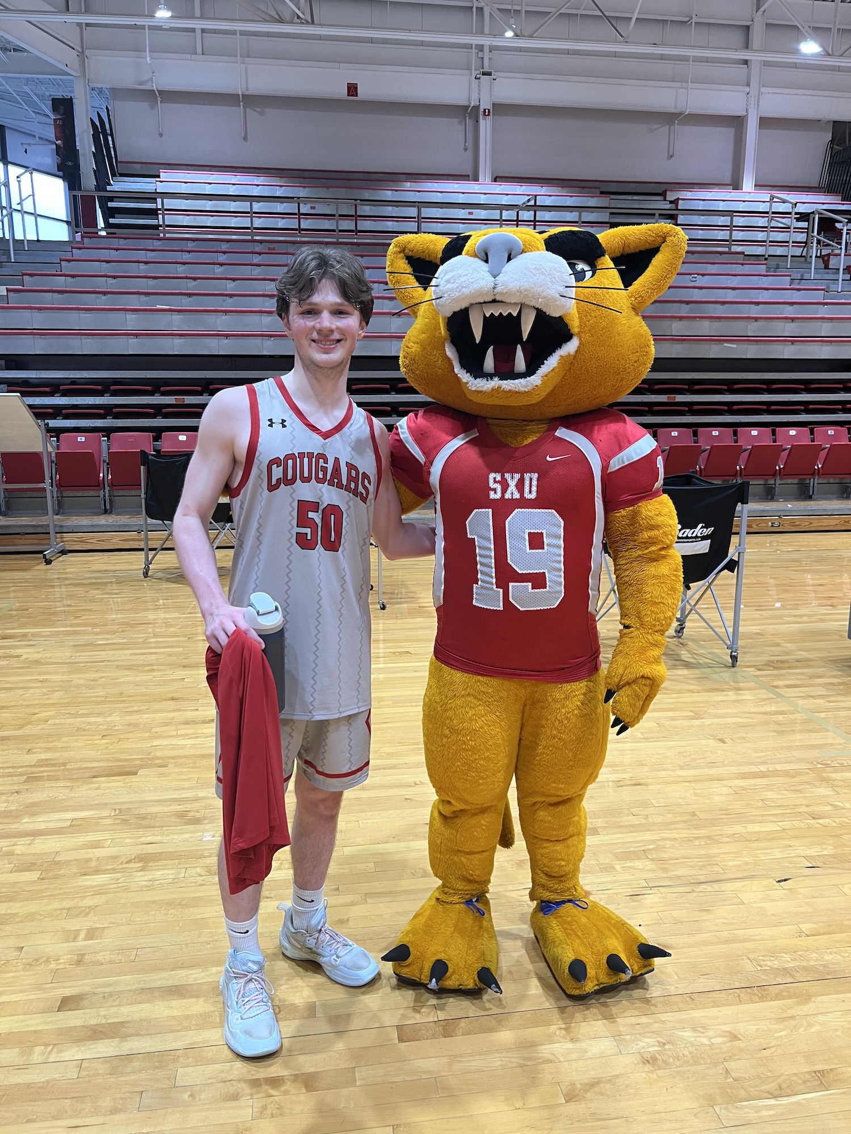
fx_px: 852
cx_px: 426
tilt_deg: -9.6
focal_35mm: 26
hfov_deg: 53.1
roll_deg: -0.7
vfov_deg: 67.3
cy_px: 567
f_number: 1.5
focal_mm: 5.7
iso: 80
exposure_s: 1/60
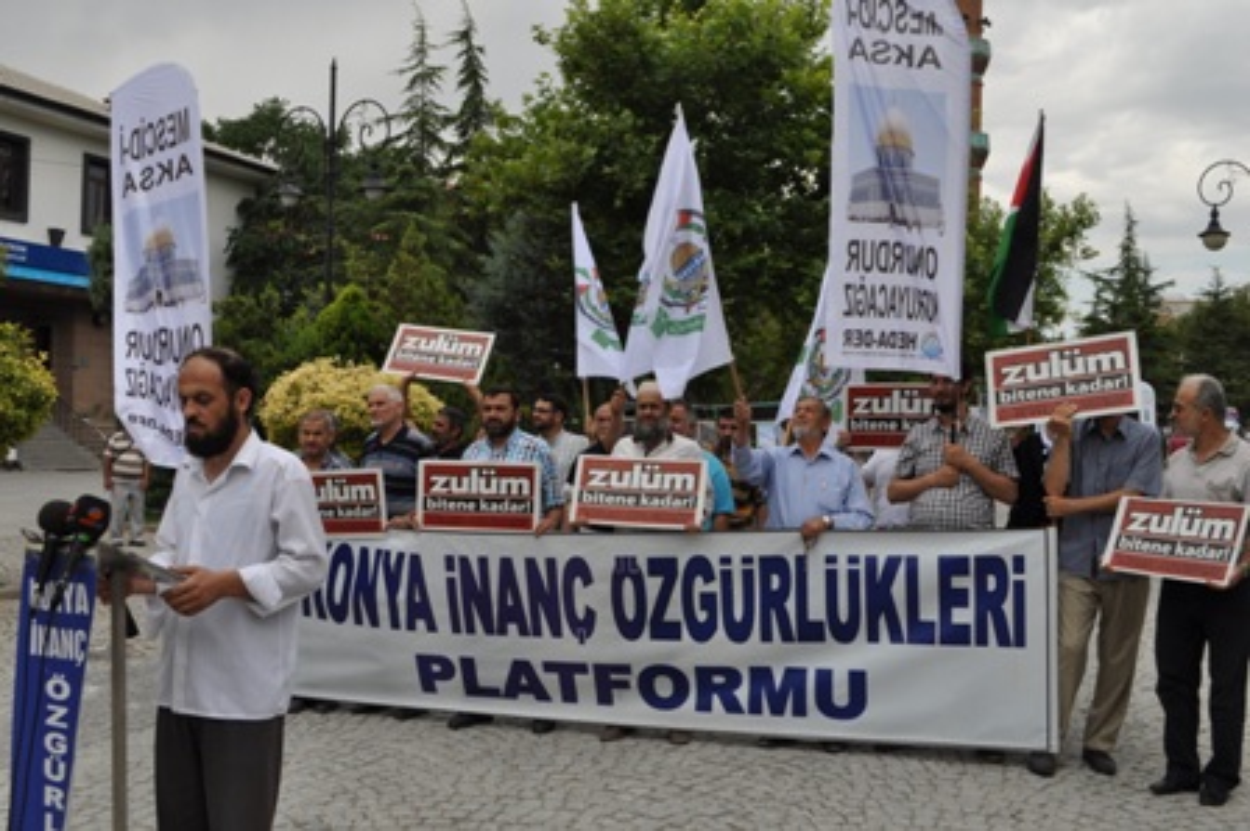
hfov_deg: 53.2
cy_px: 416
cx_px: 625
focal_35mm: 36
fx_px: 1249
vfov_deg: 36.8
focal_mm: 24
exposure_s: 1/320
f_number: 9
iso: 200
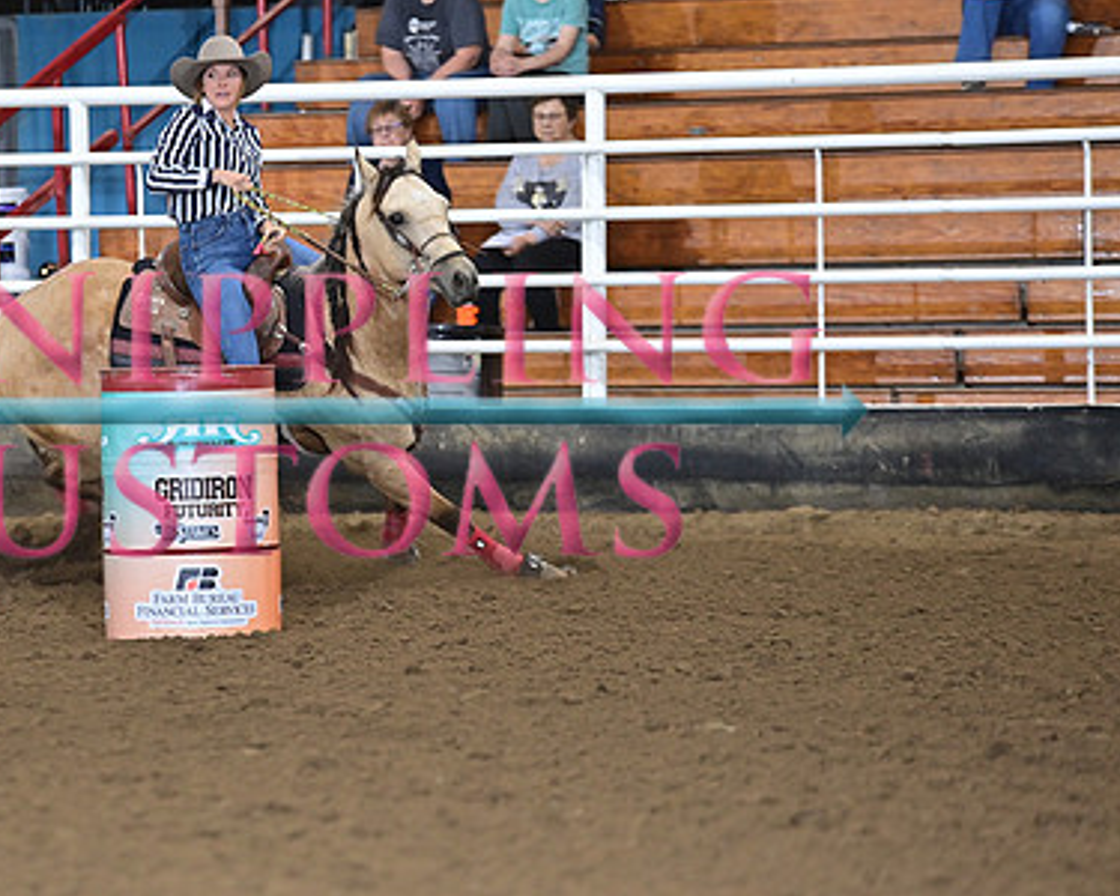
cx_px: 275
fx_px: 9613
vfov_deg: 5.3
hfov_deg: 6.7
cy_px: 408
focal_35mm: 290
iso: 2000
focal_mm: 200
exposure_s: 1/250
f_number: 3.2
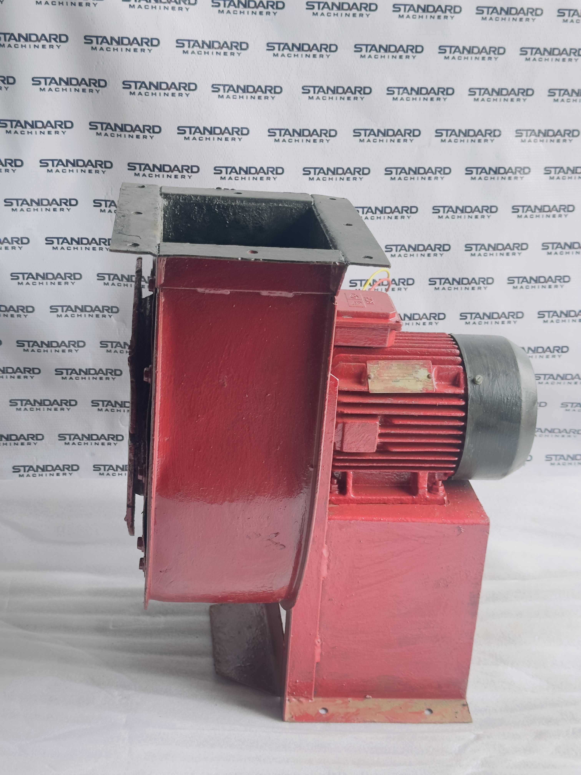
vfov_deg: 39.7
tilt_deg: -18.8
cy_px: 388
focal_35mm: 48
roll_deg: -1.5
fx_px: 1074
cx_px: 290
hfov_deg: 30.3
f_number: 1.78
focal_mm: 6.86
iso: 50
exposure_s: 1/215
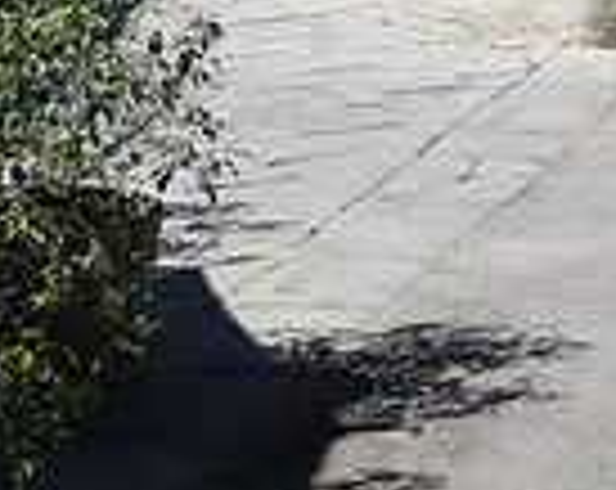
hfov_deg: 9.9
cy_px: -258
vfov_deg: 7.9
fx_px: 3475
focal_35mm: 191
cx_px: 787
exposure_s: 1/200
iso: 72
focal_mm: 48
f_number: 8
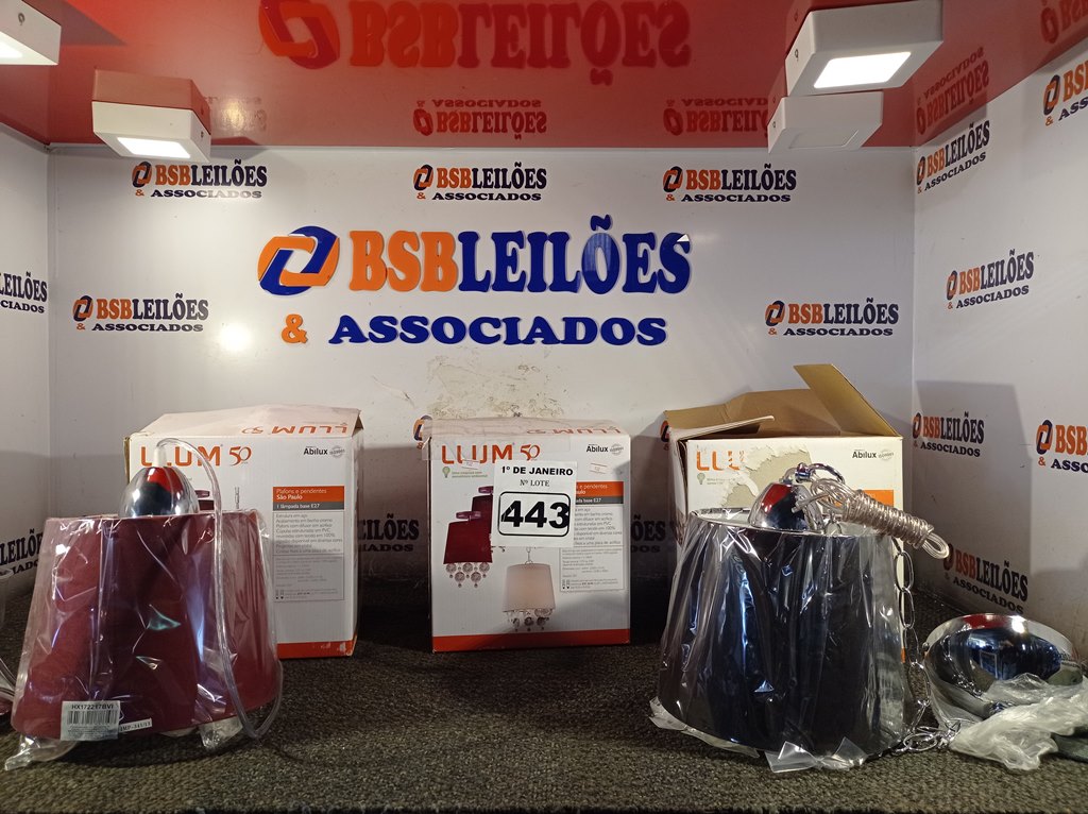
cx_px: 544
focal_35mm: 28
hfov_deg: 63.5
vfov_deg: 49.7
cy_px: 407
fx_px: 879
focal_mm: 4.7
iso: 130
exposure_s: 1/120
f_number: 1.79
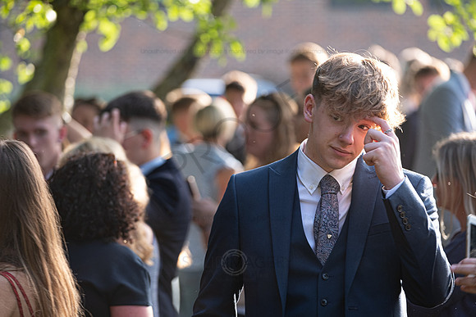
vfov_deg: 6.5
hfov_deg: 9.8
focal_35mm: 210
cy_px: 158
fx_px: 2777
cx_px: 238
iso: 200
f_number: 3.2
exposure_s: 1/125
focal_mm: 140
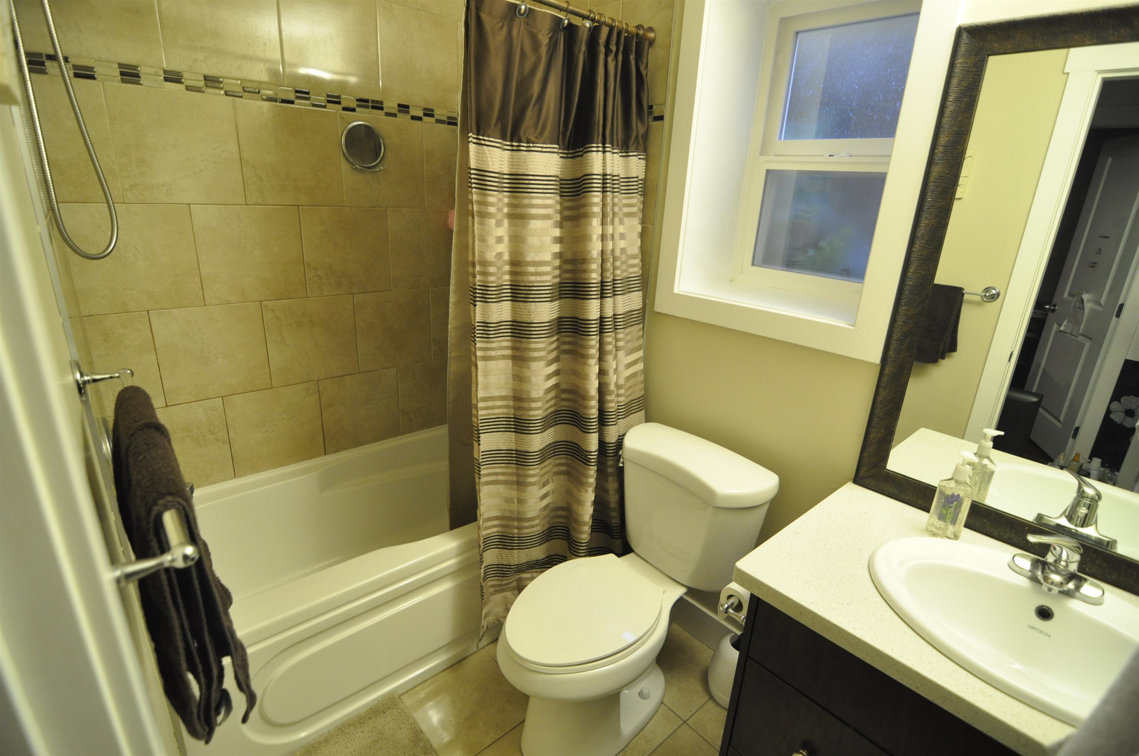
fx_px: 521
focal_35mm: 16
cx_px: 570
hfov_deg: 95.1
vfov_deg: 71.9
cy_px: 378
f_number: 3.3
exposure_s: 1/45
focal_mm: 11
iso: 800
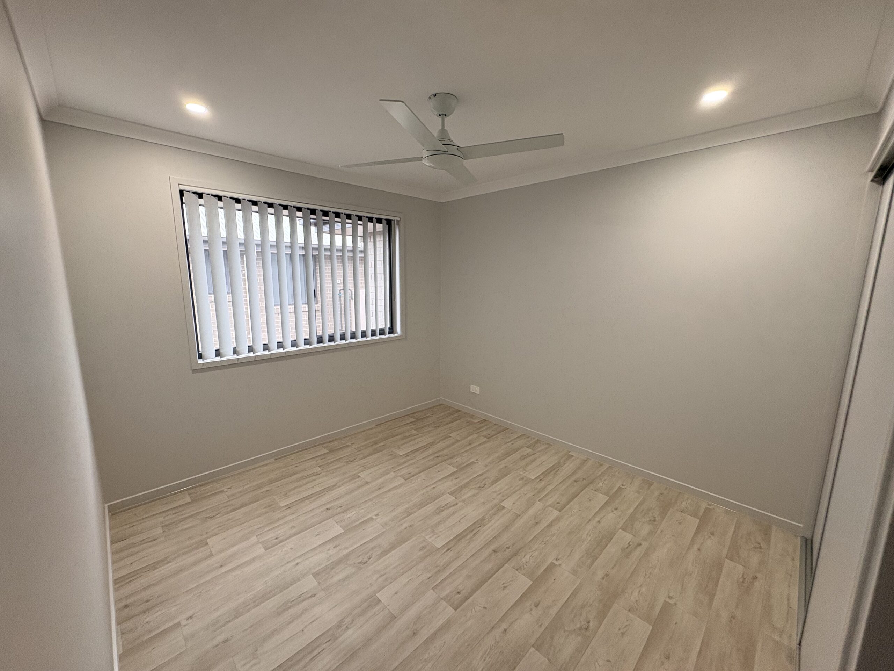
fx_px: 362
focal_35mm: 14
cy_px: 336
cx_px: 447
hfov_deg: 102.1
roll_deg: +0.5
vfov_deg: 85.7
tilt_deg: -7.7
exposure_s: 1/100
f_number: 2.2
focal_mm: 2.22
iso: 160
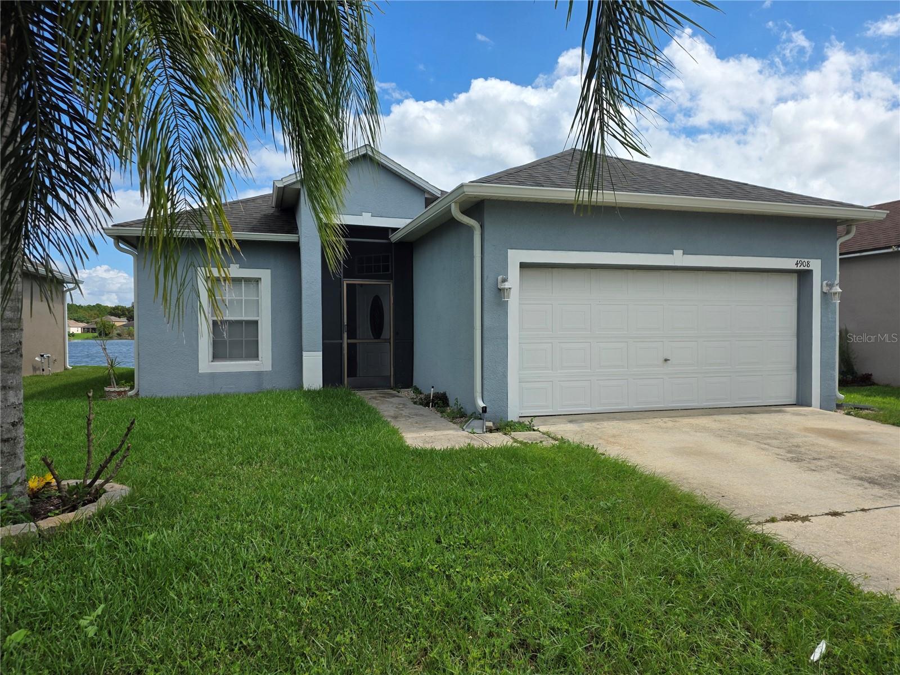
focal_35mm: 23
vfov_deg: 58.9
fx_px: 598
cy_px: 338
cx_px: 450
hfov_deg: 73.9
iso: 80
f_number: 1.7
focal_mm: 6.3
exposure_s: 1/5958
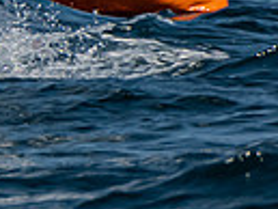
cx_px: -670
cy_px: -195
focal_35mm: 3527
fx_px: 28352
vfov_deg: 0.4
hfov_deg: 0.6
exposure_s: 1/2000
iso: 400
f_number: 6.3
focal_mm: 400
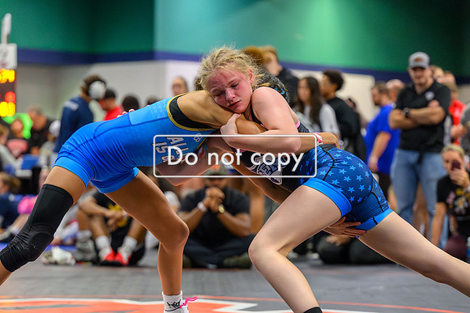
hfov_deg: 14.6
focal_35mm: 140
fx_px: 1834
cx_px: 226
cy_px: 224
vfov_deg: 9.8
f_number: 2.8
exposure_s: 1/640
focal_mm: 87
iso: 10000
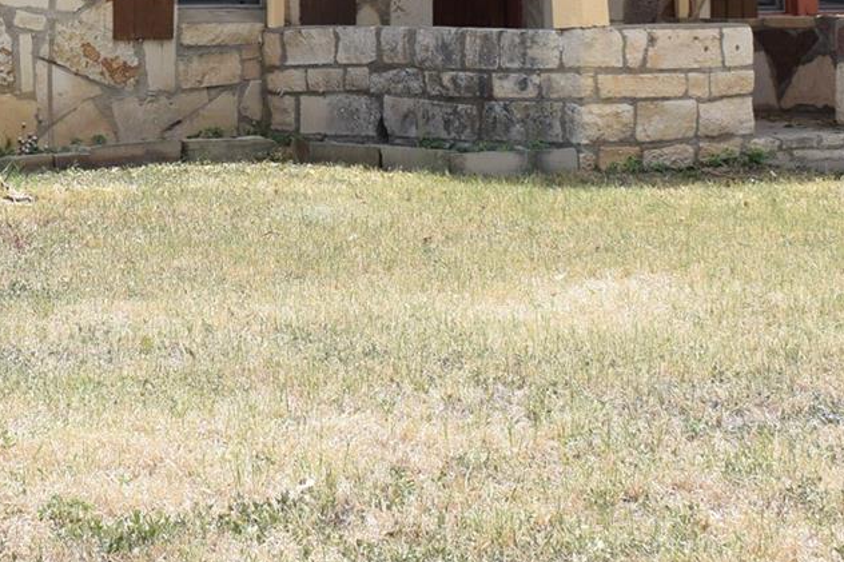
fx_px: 2508
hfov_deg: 18.7
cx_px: 37
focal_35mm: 107
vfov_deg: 12.4
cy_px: -188
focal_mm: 22
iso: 200
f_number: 9.5
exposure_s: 1/350
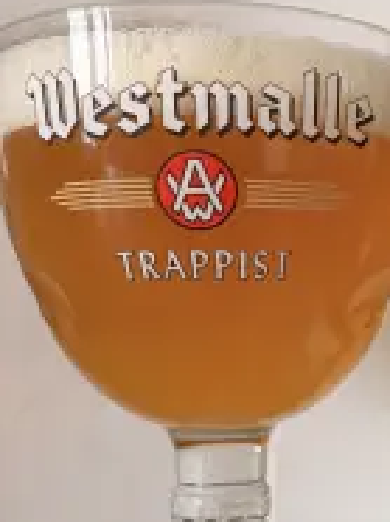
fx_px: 843
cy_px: 362
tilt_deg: -4.5
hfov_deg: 25.1
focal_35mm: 56
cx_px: 365
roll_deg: +0.5
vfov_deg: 34.0
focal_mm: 5.96
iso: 200
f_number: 1.6
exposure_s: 1/60
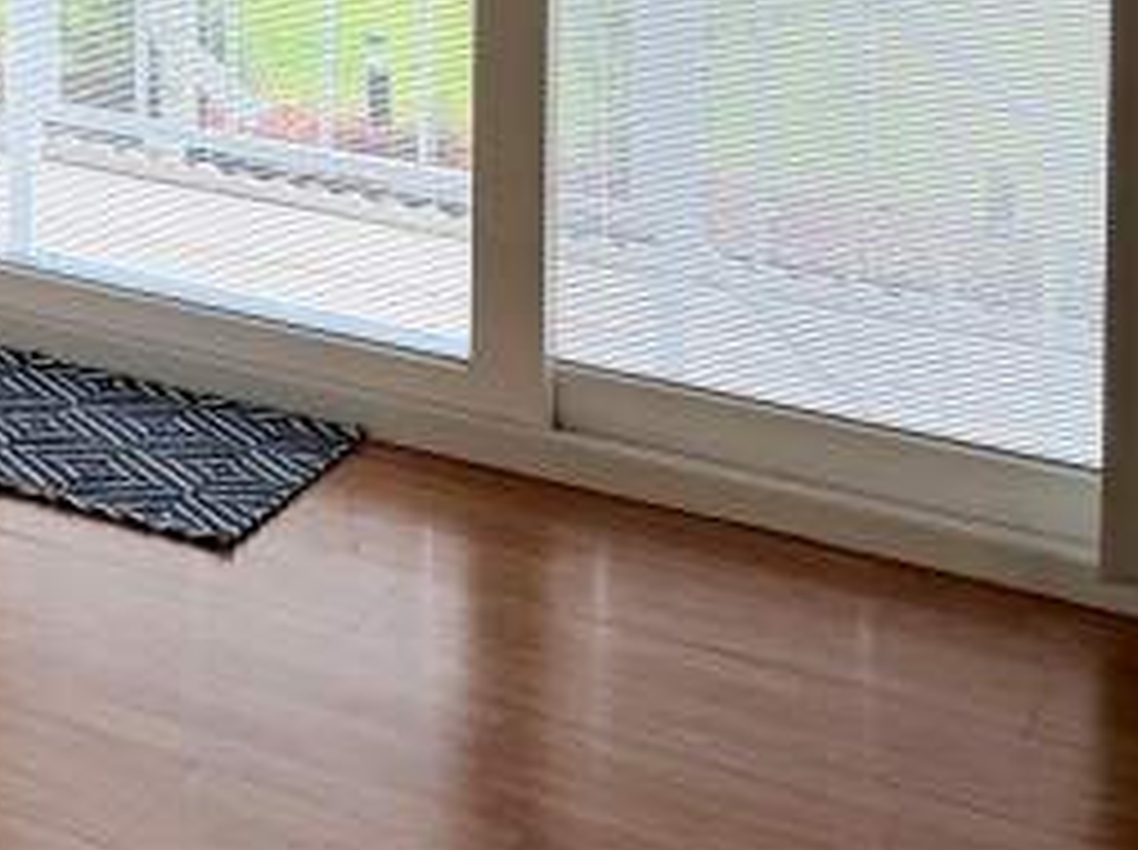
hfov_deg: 21.3
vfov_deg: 17.1
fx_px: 2495
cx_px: -612
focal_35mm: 76
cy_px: -495
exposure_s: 1/126
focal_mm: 6.76
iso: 100
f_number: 1.78
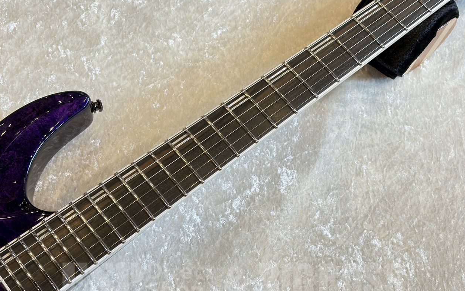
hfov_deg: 36.3
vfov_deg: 23.1
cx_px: 234
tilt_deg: -60.3
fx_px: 710
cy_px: 133
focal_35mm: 56
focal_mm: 5.96
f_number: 1.6
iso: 100
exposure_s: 1/60
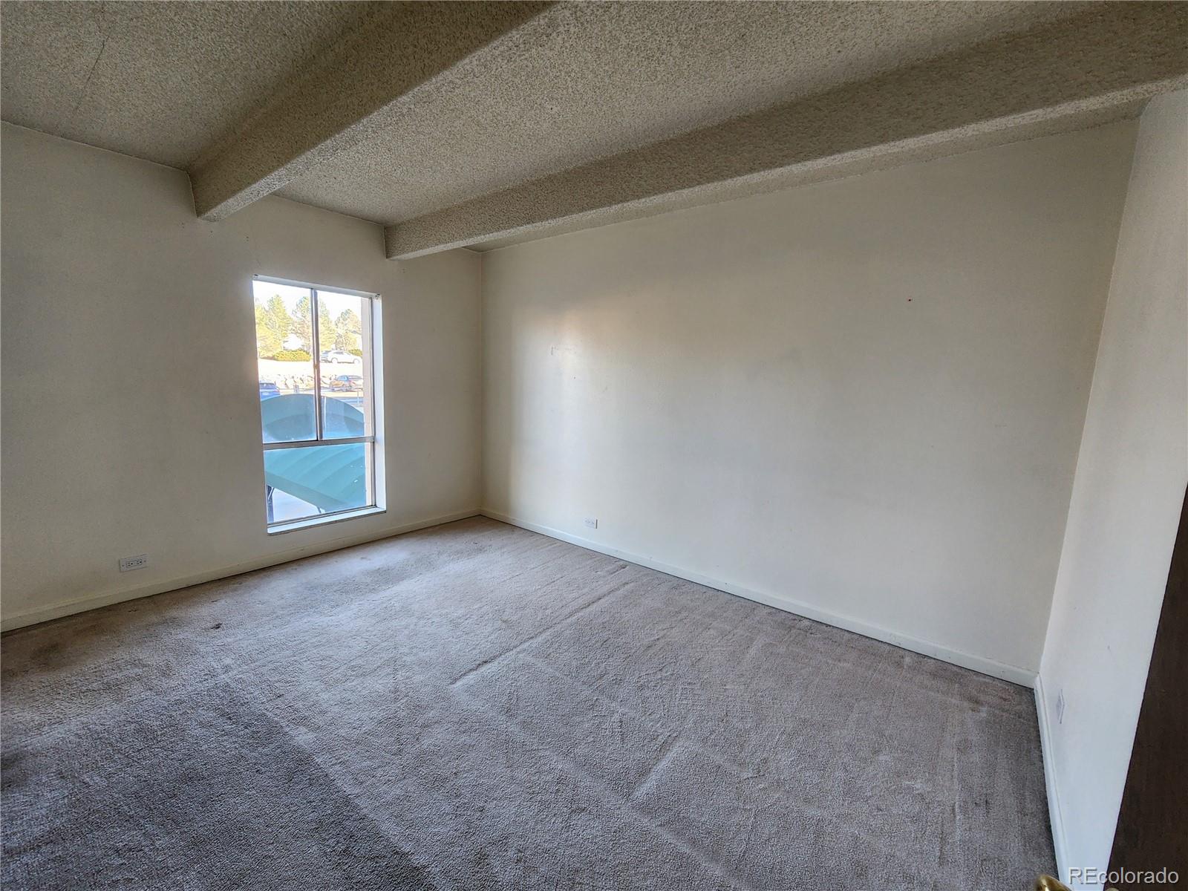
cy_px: 446
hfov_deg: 106.2
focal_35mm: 13
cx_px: 594
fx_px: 446
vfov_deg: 89.9
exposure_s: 1/60
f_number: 2.2
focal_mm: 2.2
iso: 125
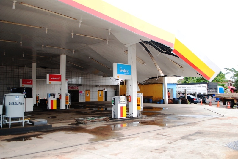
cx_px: 119
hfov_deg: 57.2
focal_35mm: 33
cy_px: 80
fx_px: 218
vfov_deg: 40.1
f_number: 3.8
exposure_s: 1/60
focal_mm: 22
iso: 100
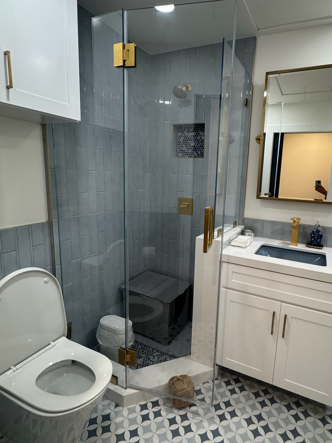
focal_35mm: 20
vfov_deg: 81.8
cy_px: 218
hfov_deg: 65.3
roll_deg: -2.9
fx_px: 256
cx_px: 201
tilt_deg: -10.1
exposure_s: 1/120
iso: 250
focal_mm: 2.22
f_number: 2.2
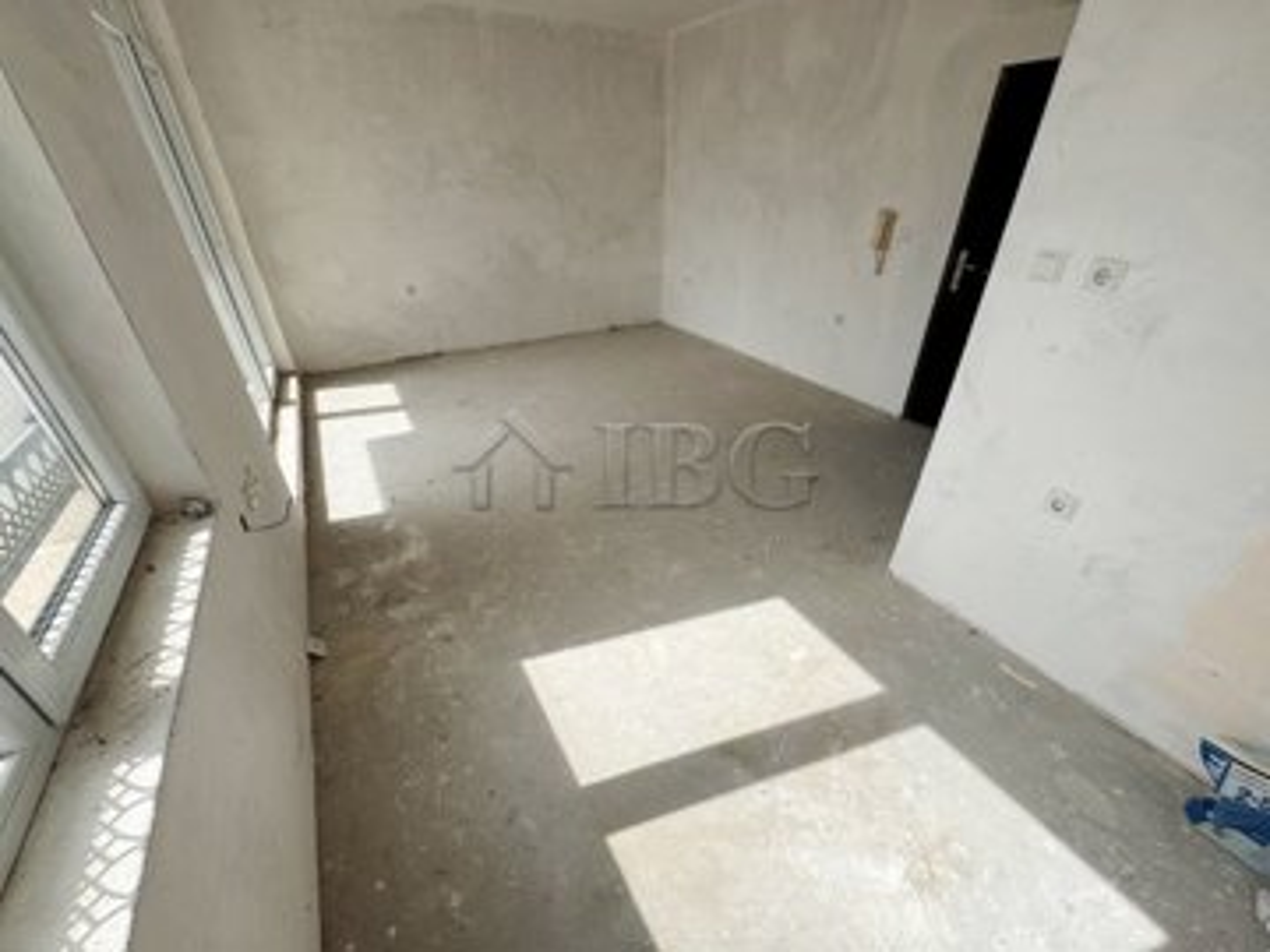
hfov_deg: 102.1
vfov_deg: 85.7
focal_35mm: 14
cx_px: 635
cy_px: 476
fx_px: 514
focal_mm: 2.22
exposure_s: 1/821
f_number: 2.2
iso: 40
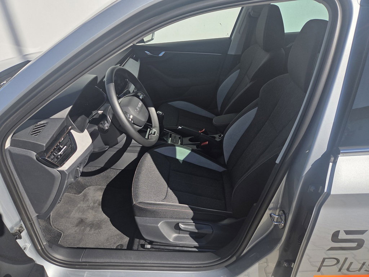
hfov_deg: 73.9
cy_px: 138
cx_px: 184
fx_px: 245
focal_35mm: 23
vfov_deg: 58.9
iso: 80
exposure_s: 1/4274
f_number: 1.8
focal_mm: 5.4
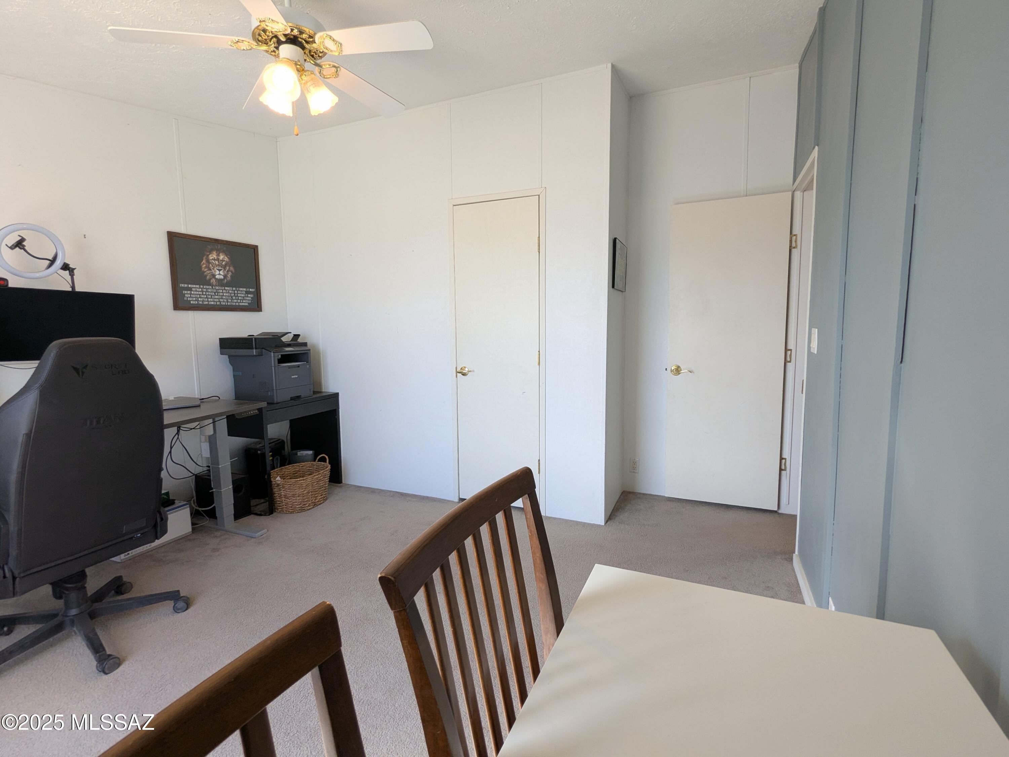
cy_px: 378
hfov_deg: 94.5
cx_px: 504
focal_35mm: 16
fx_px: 466
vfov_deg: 78.1
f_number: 2.2
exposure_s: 1/124
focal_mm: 2.35
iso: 50
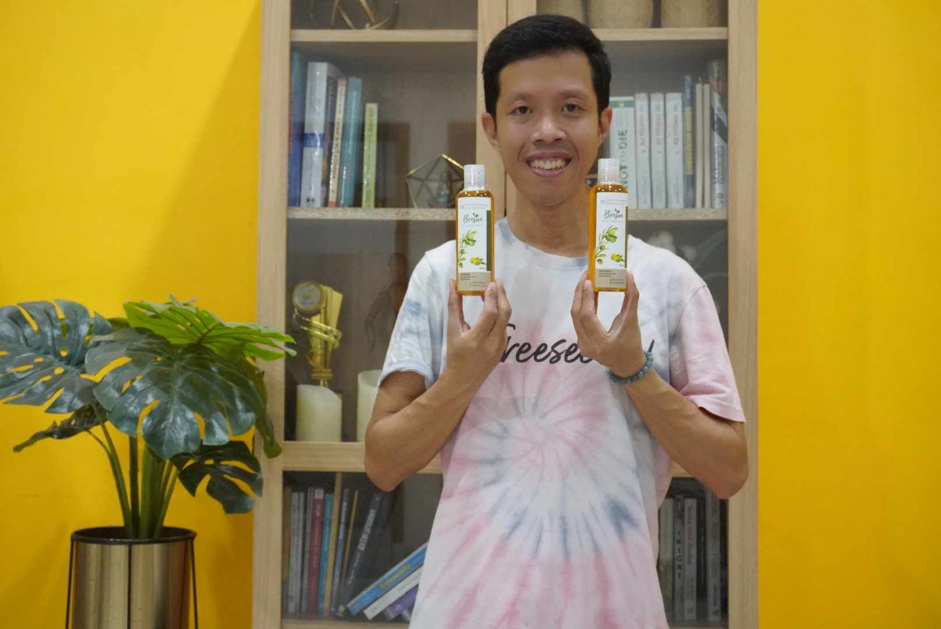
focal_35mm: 51
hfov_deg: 38.9
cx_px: 470
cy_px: 314
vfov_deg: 26.5
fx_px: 1334
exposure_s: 1/80
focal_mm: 34
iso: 6400
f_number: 5
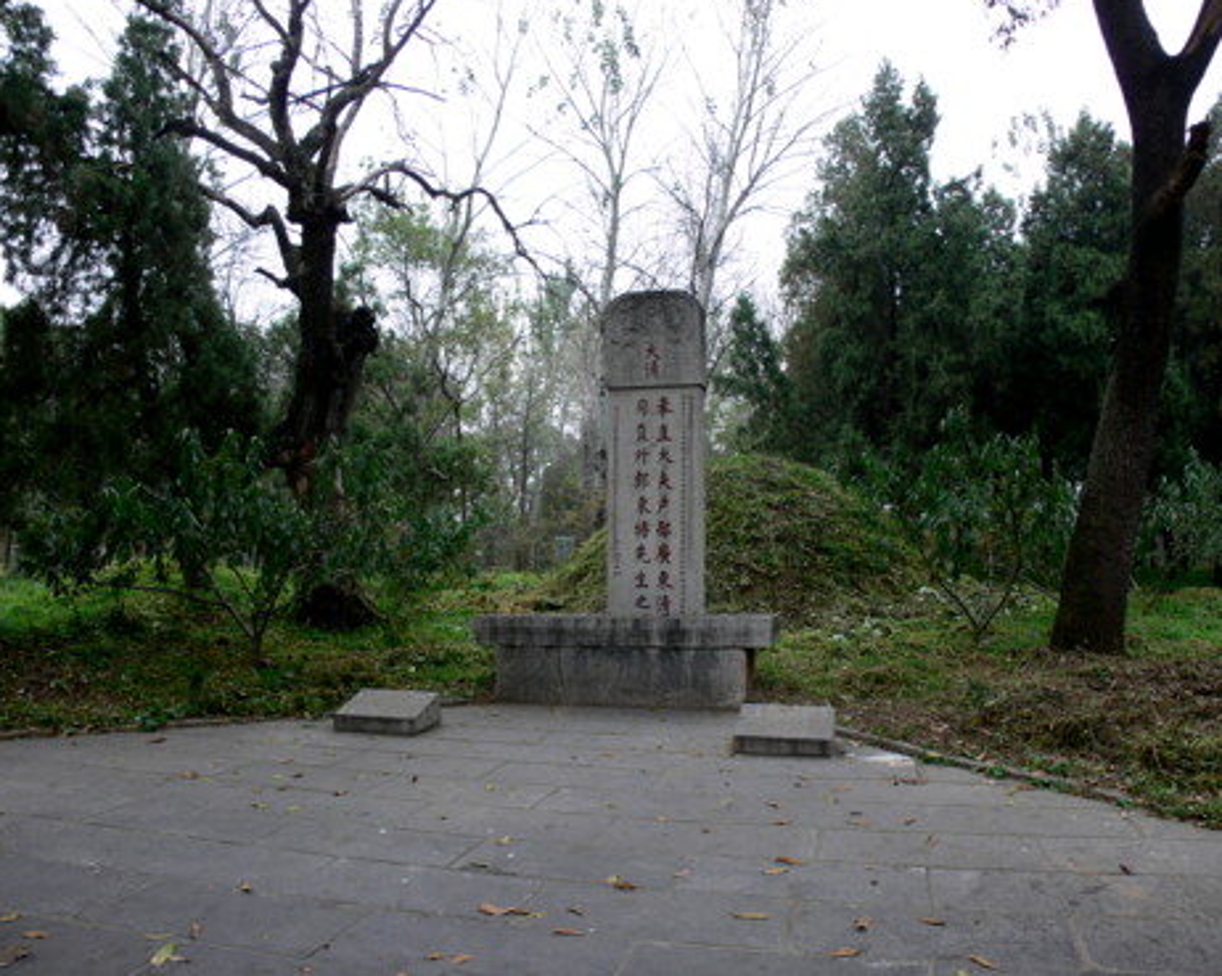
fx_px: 1337
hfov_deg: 49.1
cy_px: 483
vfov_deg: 40.1
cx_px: 659
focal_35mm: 37
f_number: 2.8
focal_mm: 7.4
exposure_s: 1/40
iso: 80
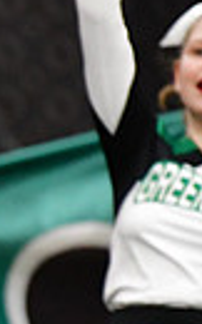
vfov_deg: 1.5
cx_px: -409
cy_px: 228
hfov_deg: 1.0
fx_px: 12015
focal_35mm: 1361
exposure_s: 1/500
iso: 5000
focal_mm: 200
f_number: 3.5
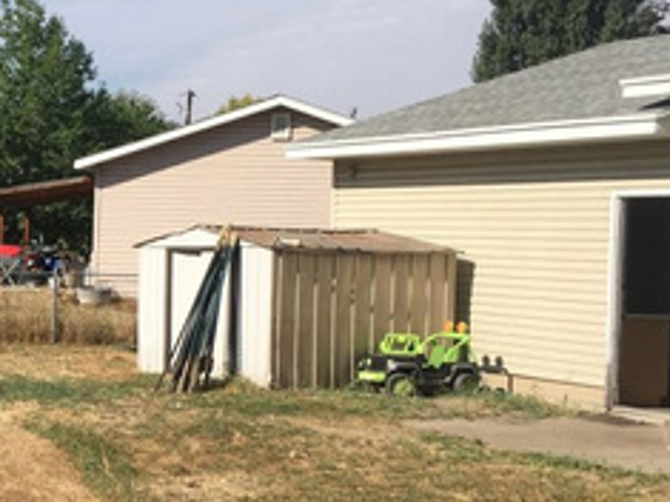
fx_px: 1528
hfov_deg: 23.2
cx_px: -71
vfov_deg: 18.6
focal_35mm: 79
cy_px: 271
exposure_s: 1/1748
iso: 25
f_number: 2.2
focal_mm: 4.15
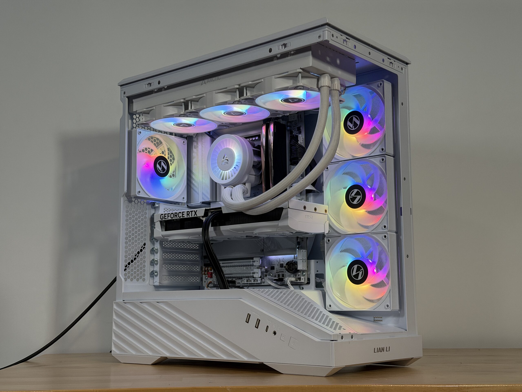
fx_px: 724
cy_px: 196
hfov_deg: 39.7
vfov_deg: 30.3
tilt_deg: +7.1
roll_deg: -0.1
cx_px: 261
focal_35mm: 48
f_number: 1.78
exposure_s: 1/156
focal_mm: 6.76
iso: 80
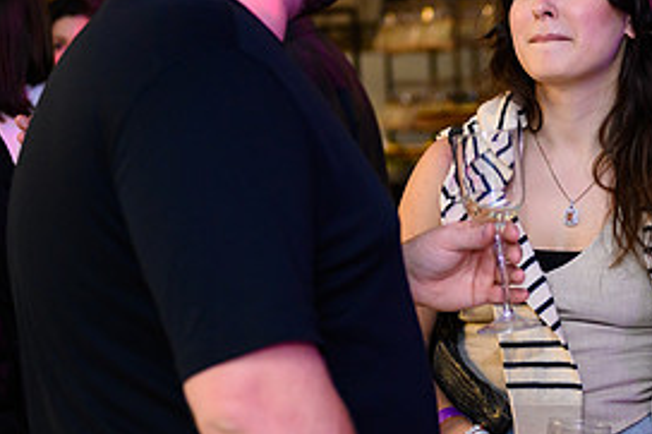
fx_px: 2009
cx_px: 518
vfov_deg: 12.3
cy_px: 170
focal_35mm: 111
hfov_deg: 18.3
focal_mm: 52
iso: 1600
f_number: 3.2
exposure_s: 1/200
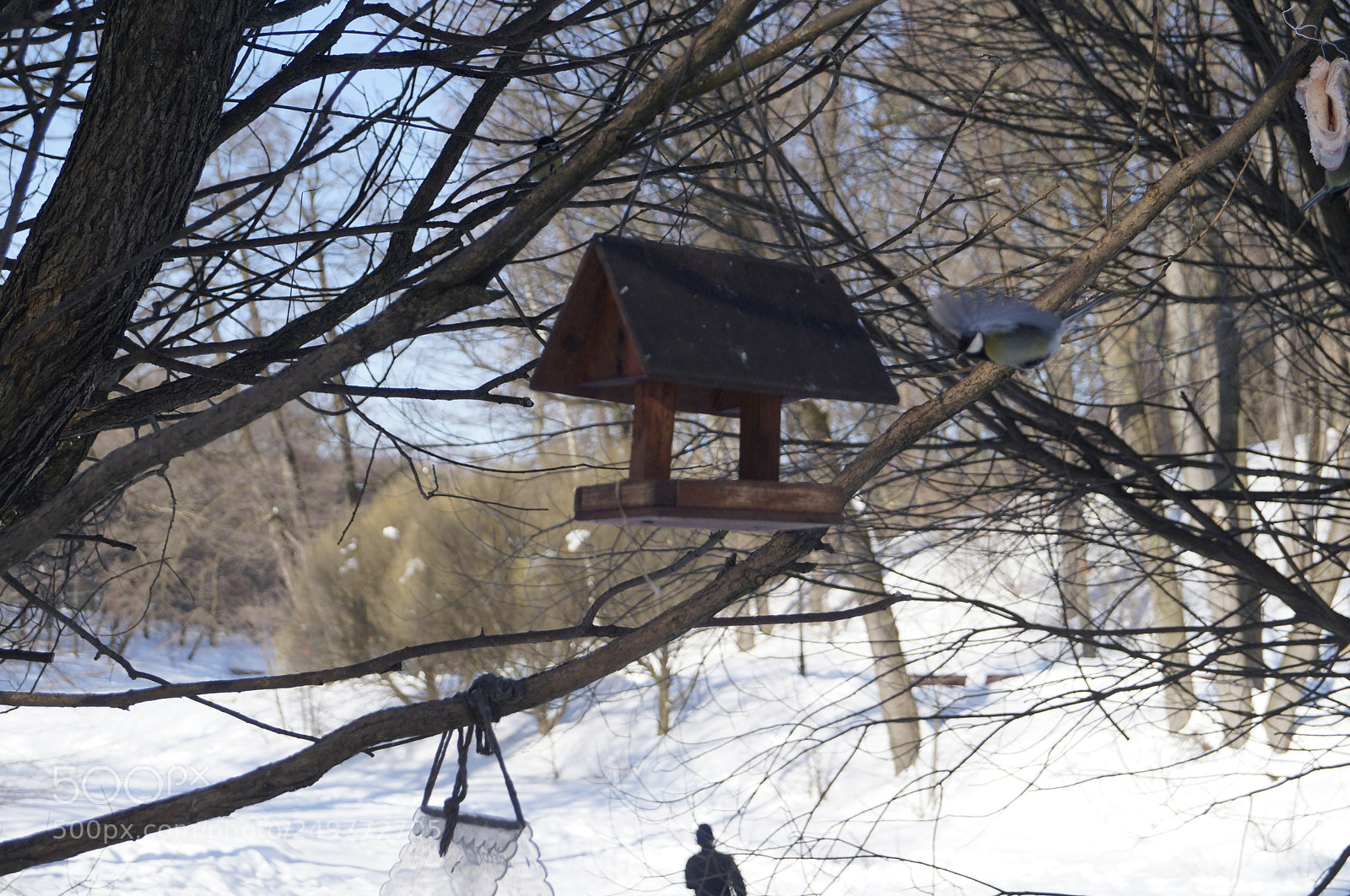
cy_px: 448
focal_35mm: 60
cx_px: 675
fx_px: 2247
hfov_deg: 33.4
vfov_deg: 22.6
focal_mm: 40
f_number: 5
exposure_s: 1/2000
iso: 500
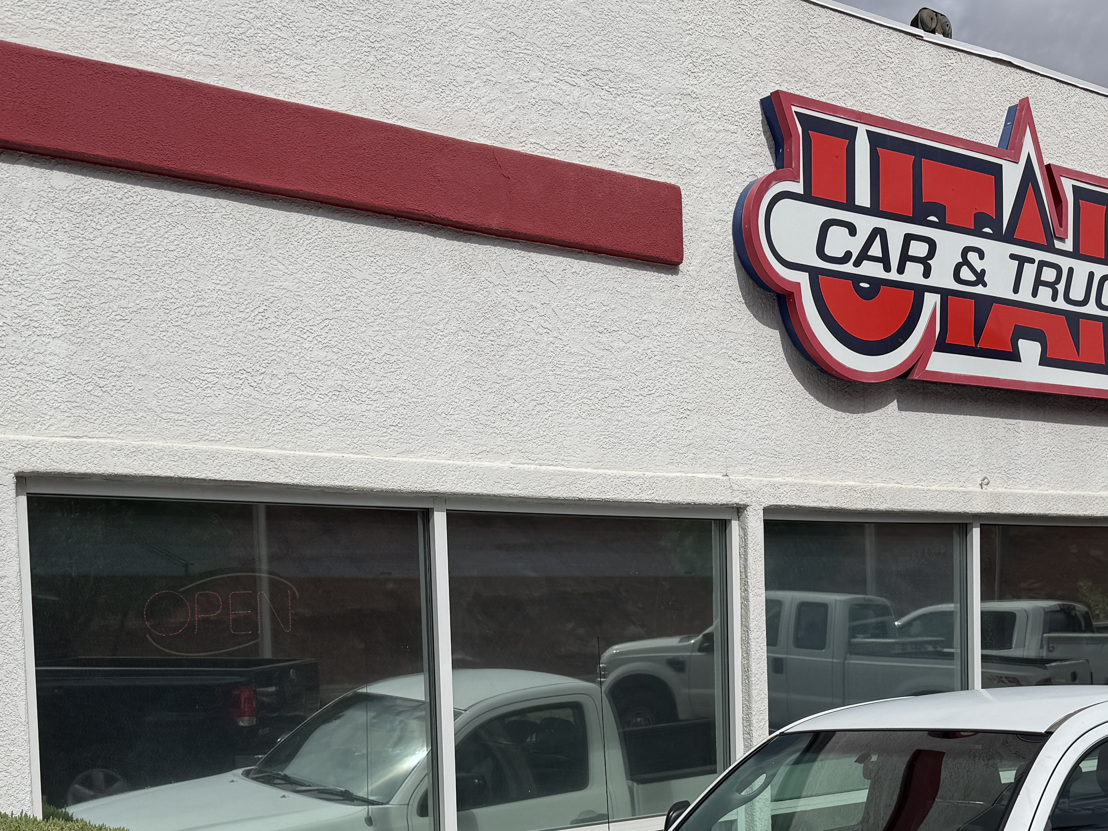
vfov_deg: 31.1
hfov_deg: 41.8
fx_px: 1440
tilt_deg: -3.1
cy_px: 696
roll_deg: +0.8
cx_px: 679
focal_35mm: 45
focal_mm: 6.76
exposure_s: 1/14286
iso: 80
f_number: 1.78
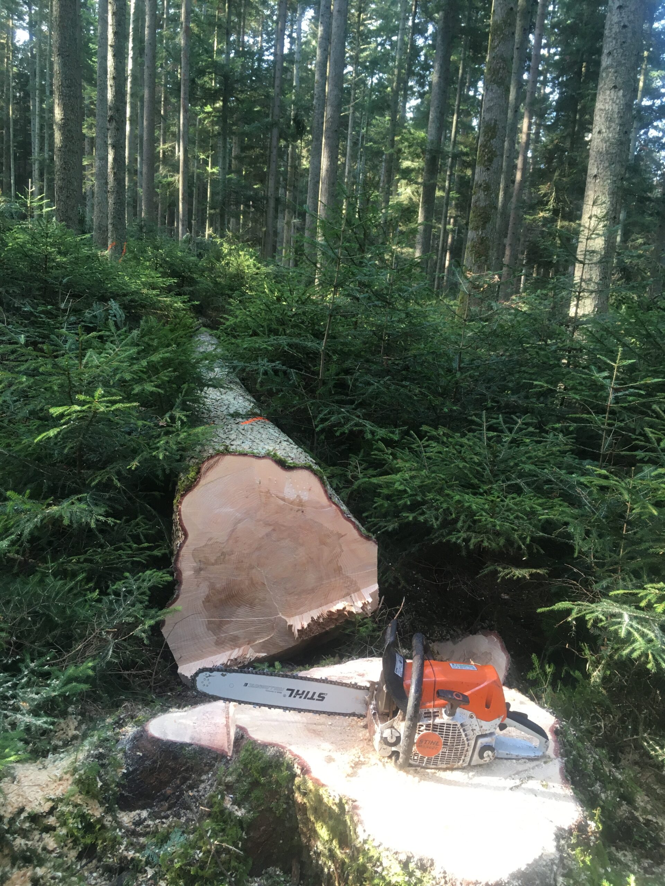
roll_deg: -5.0
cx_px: 332
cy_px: 443
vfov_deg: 61.7
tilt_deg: -11.7
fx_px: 743
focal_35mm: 29
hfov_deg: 48.2
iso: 40
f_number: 2.2
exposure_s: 1/33
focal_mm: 4.15
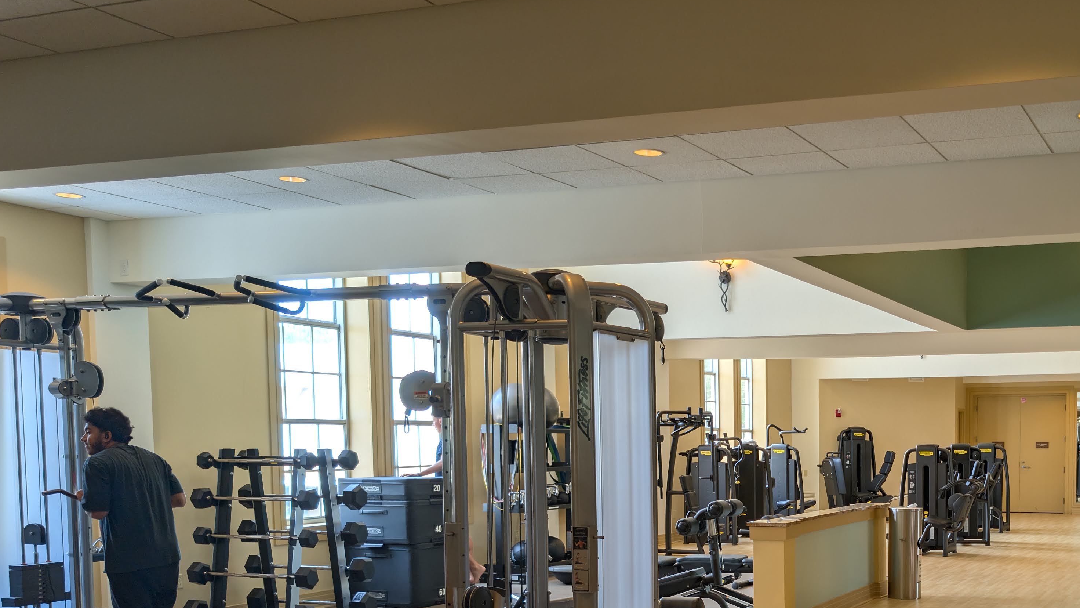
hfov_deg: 47.3
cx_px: 825
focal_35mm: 41
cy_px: 526
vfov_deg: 28.1
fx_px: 1174
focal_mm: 6.9
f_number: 1.68
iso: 38
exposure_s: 1/59.5
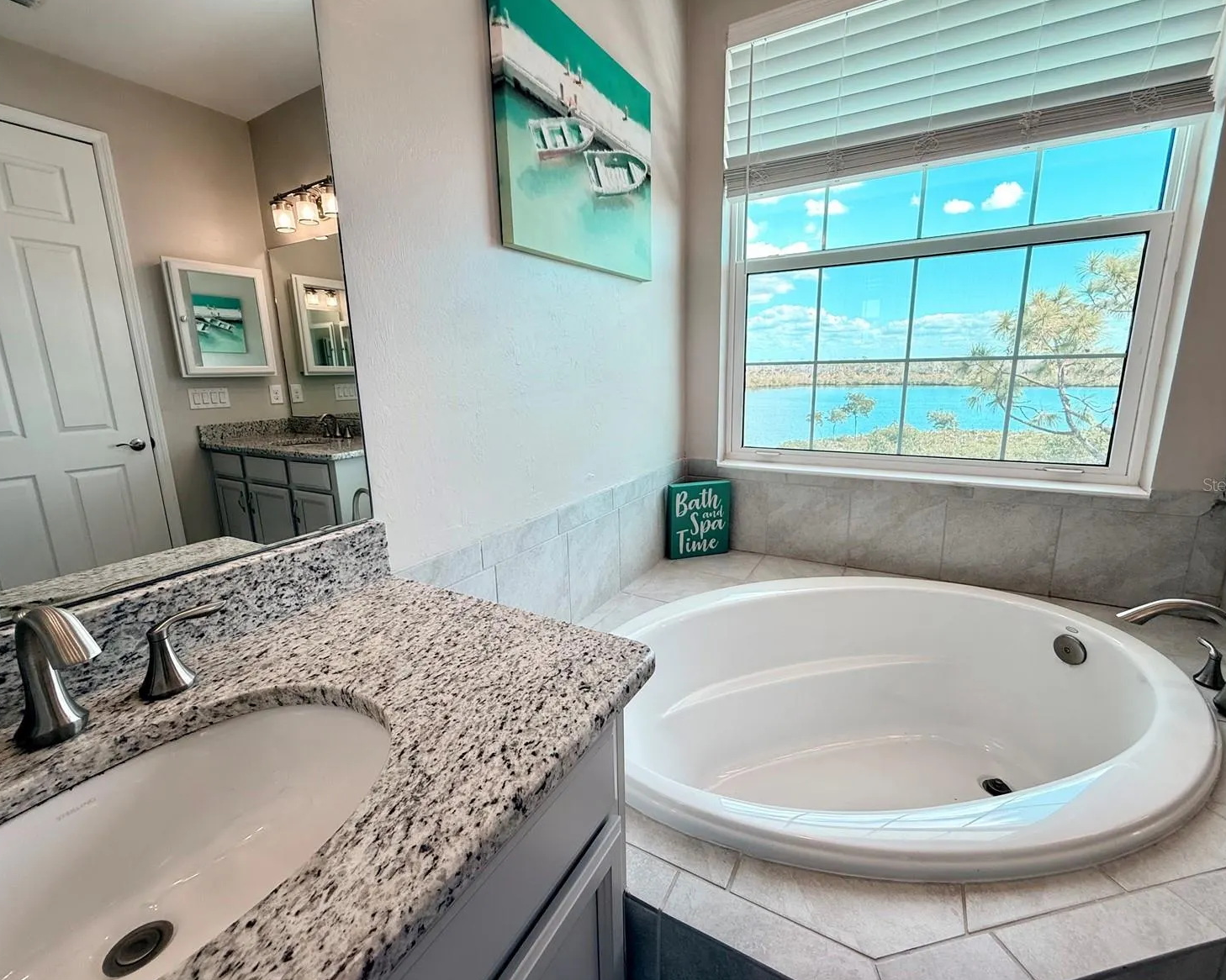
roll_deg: +1.1
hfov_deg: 96.8
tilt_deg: -11.4
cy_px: 484
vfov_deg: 84.0
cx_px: 610
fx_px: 544
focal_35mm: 15
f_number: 2.2
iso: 100
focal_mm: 2.22
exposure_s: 1/120
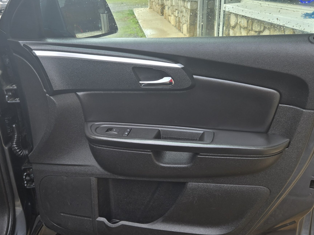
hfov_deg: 53.9
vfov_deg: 41.8
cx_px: 146
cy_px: 115
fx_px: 308
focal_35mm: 34
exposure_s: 1/203
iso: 25
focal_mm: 5.4
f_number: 1.8
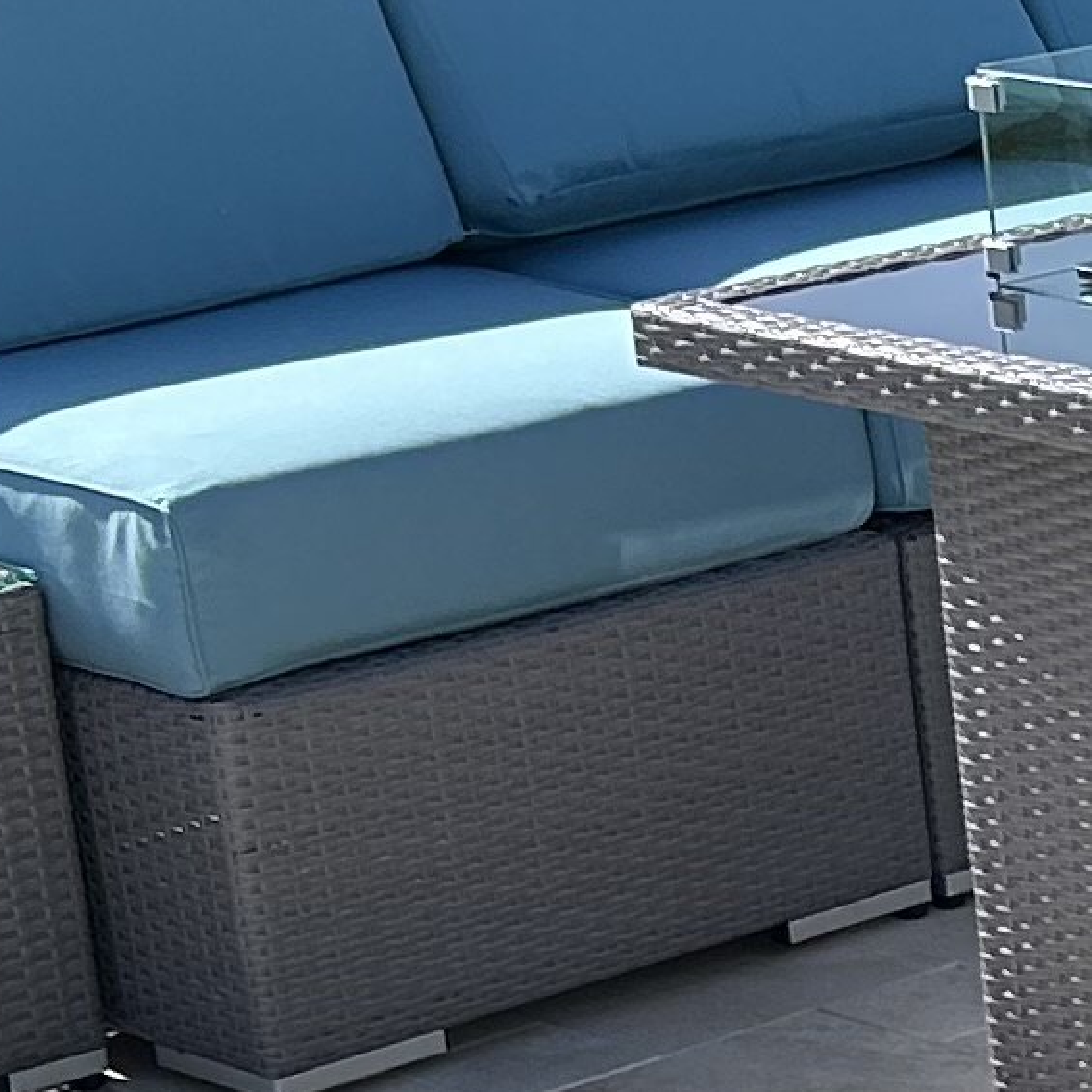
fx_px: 5818
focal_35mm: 163
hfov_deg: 10.2
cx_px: 1909
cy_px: 1350
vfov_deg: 10.5
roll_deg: +2.3
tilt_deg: -22.4
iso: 50
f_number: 1.5
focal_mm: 5.7
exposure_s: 1/3968
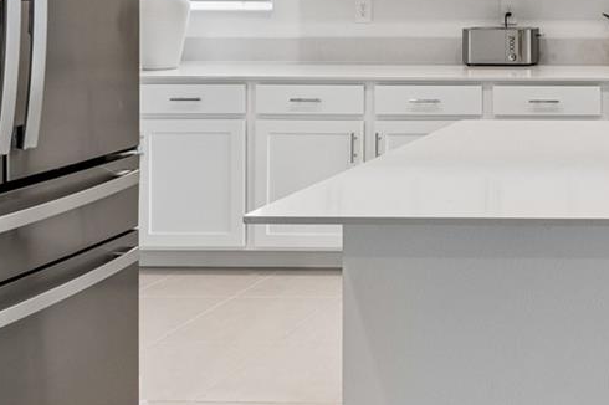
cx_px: 803
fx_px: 828
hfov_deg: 30.9
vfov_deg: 25.9
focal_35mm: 49
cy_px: -12
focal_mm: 10
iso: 100
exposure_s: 1/20
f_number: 7.1
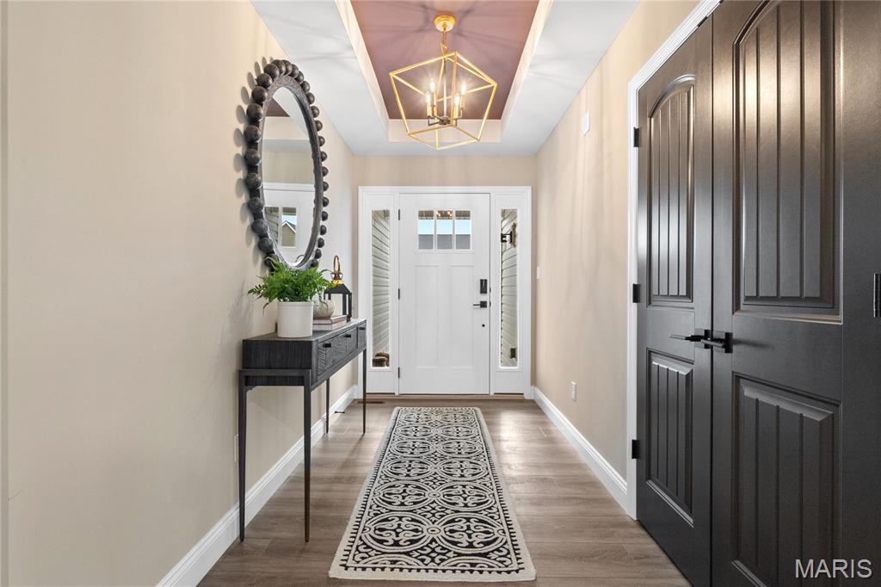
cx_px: 440
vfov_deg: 67.3
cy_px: 294
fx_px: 440
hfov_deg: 90.0
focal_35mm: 18
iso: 400
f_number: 8
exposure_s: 1/5
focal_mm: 9
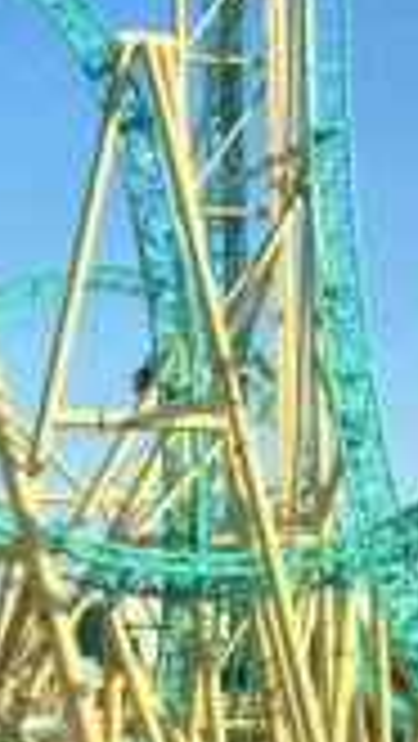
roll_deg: -1.9
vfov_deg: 17.2
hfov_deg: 10.4
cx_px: 144
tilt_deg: +19.6
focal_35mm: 117
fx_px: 2302
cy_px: -220
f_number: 2.2
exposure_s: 1/920
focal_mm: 4.15
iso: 32
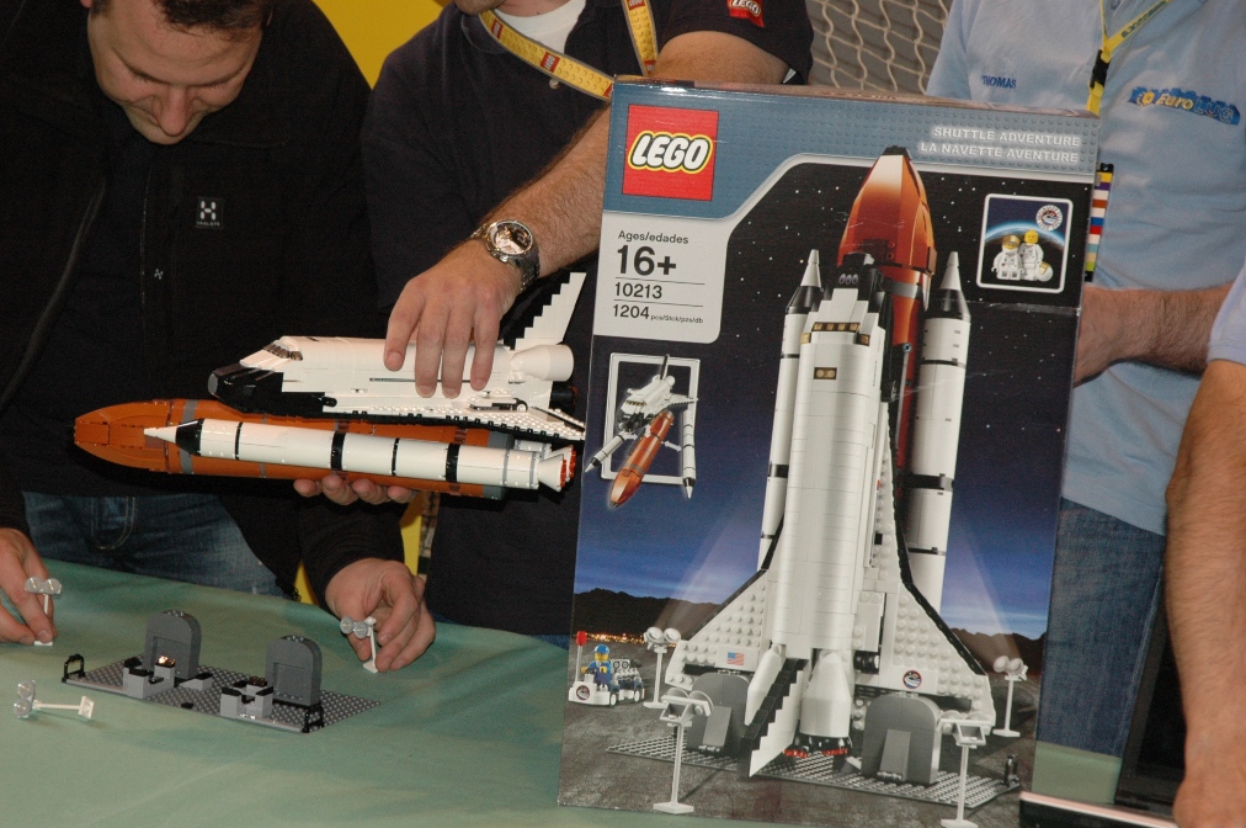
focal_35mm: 85
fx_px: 2938
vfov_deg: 16.0
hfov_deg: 23.9
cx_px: 628
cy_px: 418
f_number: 7.1
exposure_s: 1/50
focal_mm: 56
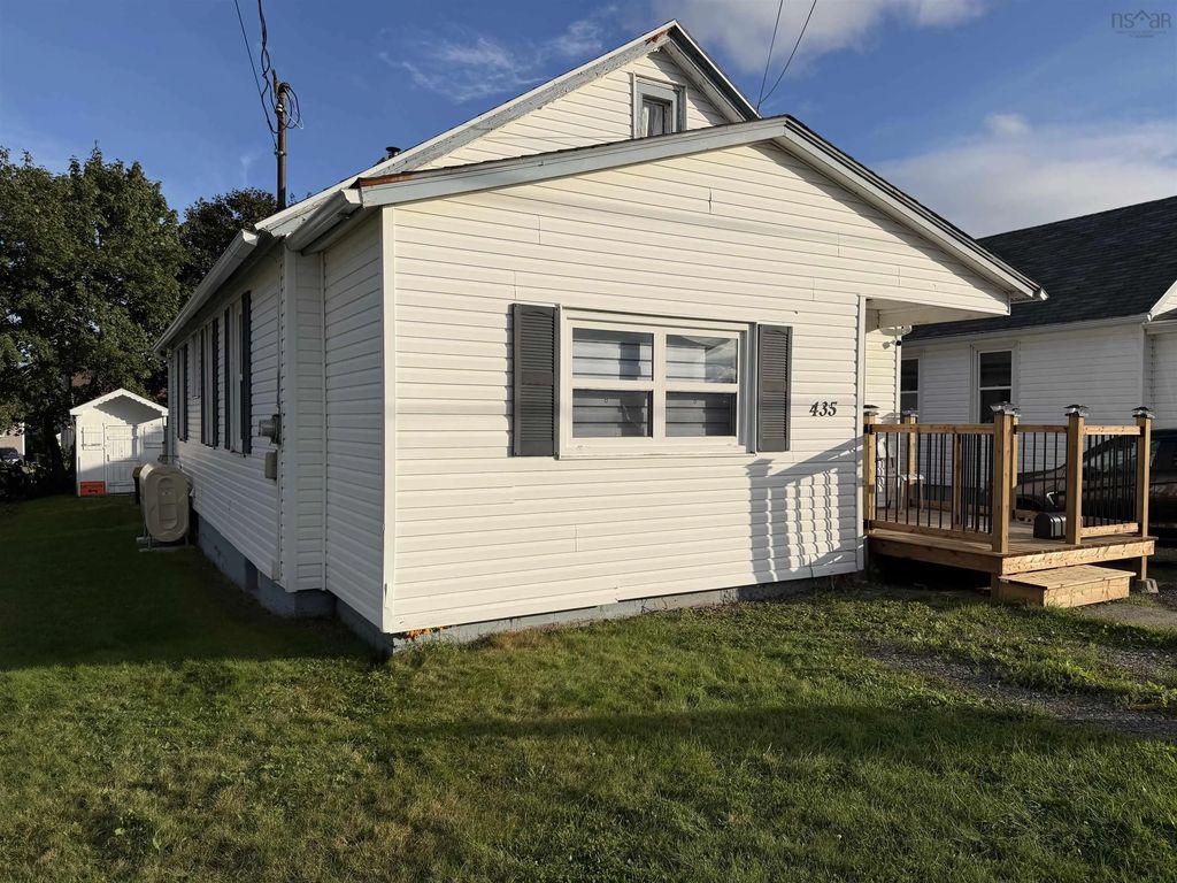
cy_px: 442
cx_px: 588
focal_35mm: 24
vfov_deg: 56.8
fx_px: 816
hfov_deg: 71.6
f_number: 1.78
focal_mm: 6.76
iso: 80
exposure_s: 1/9091
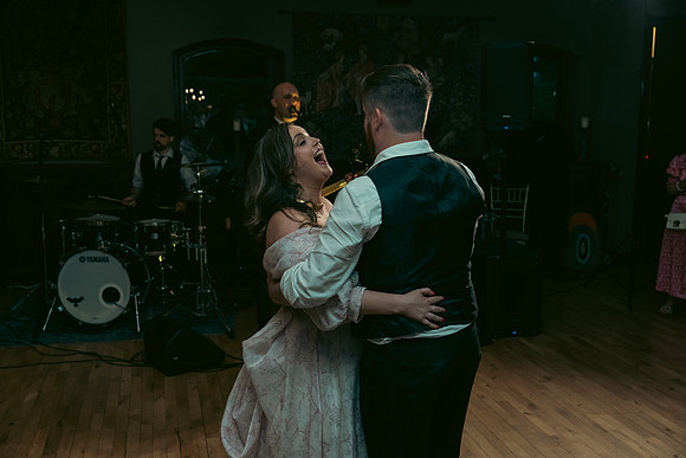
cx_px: 343
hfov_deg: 48.4
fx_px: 762
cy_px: 229
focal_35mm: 40
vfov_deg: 33.4
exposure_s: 1/160
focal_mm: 40
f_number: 3.5
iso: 2500
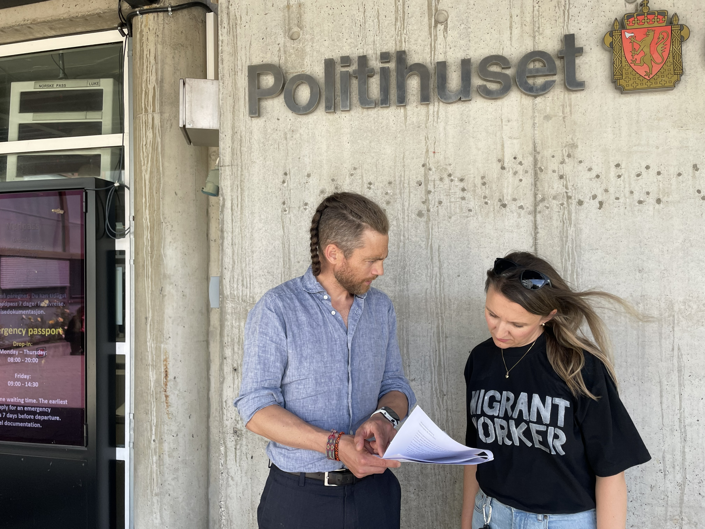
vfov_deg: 53.1
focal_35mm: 26
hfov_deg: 67.3
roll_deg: +1.0
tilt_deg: +0.9
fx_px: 530
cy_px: 264
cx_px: 352
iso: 32
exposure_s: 1/473
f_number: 1.6
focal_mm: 4.2
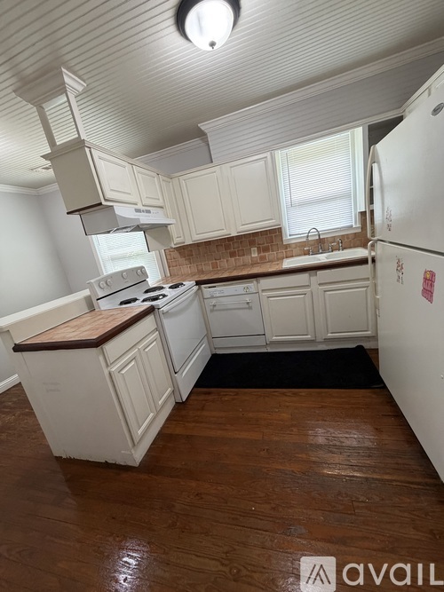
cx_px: 222
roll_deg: +9.9
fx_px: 240
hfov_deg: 85.7
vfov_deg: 102.1
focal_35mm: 14
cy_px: 296
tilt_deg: -14.1
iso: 250
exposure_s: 1/60
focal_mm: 2.22
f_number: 2.2
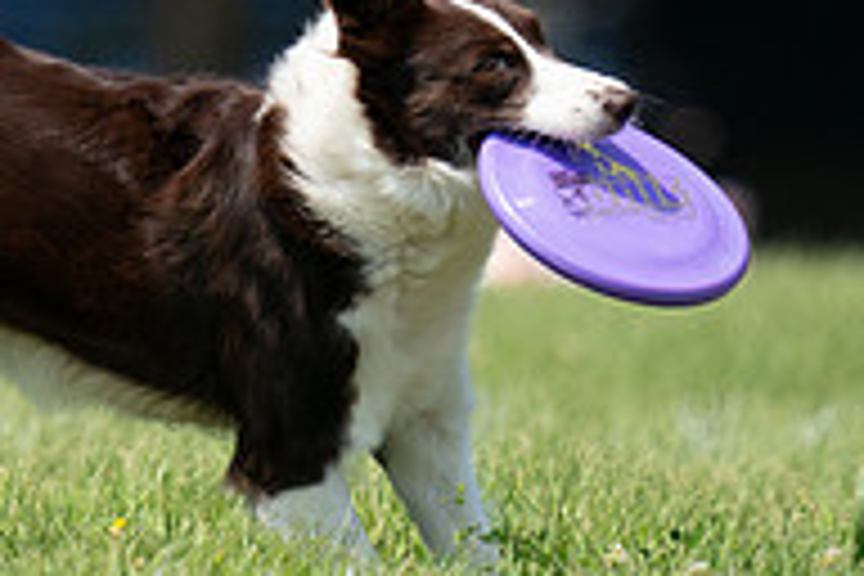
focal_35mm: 1601
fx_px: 38421
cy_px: -200
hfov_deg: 1.3
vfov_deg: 0.9
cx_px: 153
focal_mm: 529
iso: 1250
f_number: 6.3
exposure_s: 1/4000
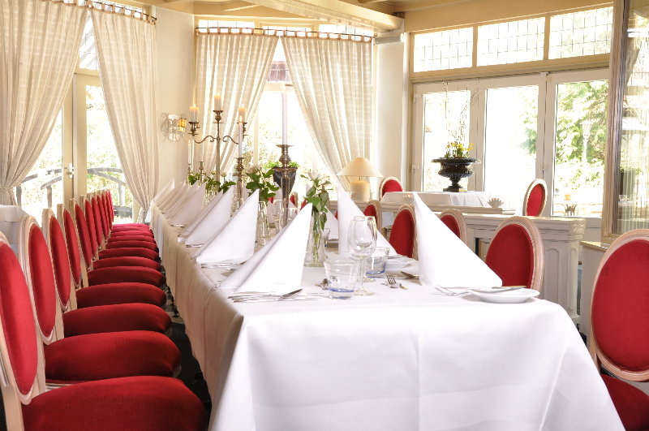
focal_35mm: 42
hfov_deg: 46.5
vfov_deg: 31.8
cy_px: 216
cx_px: 324
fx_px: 756
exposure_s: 1/5
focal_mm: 28
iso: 200
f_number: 10
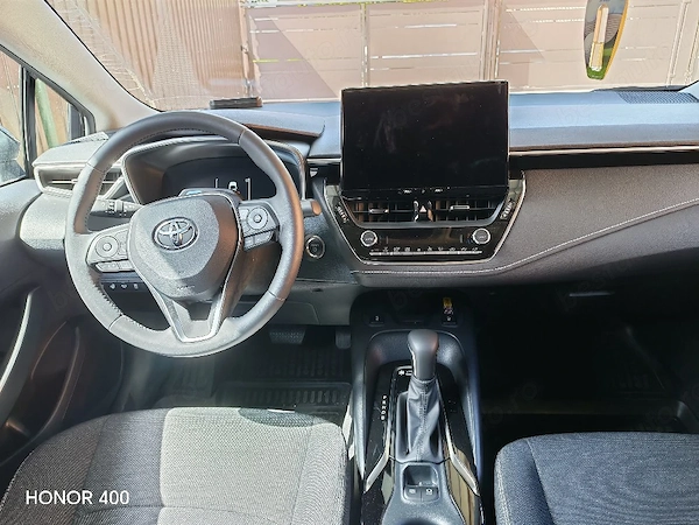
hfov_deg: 65.3
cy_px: 262
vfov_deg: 51.4
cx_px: 350
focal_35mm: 27
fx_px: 545
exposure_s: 1/100
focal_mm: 6.12
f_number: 1.9
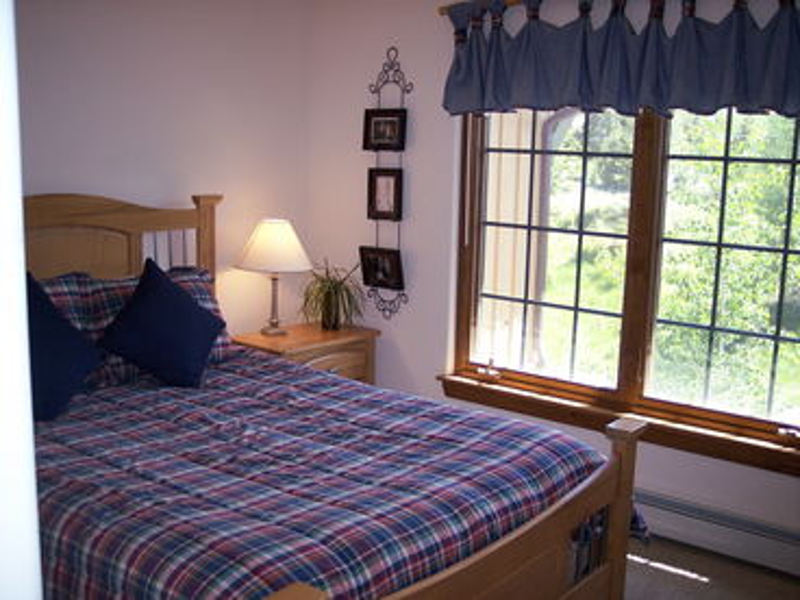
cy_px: 300
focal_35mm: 39
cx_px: 400
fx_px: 901
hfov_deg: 47.9
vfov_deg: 36.8
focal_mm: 8
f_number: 2.8
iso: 140
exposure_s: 1/90
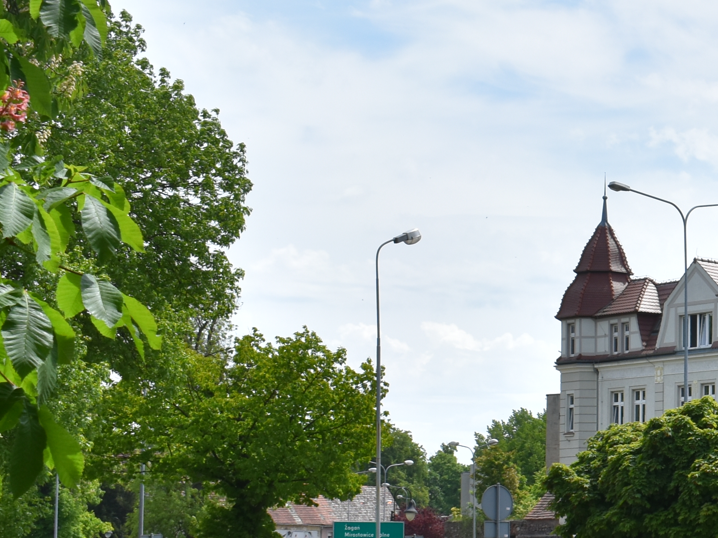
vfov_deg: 12.8
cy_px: 430
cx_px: 1018
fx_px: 2385
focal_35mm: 115
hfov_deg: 15.9
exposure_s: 1/400
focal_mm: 26
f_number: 10
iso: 200
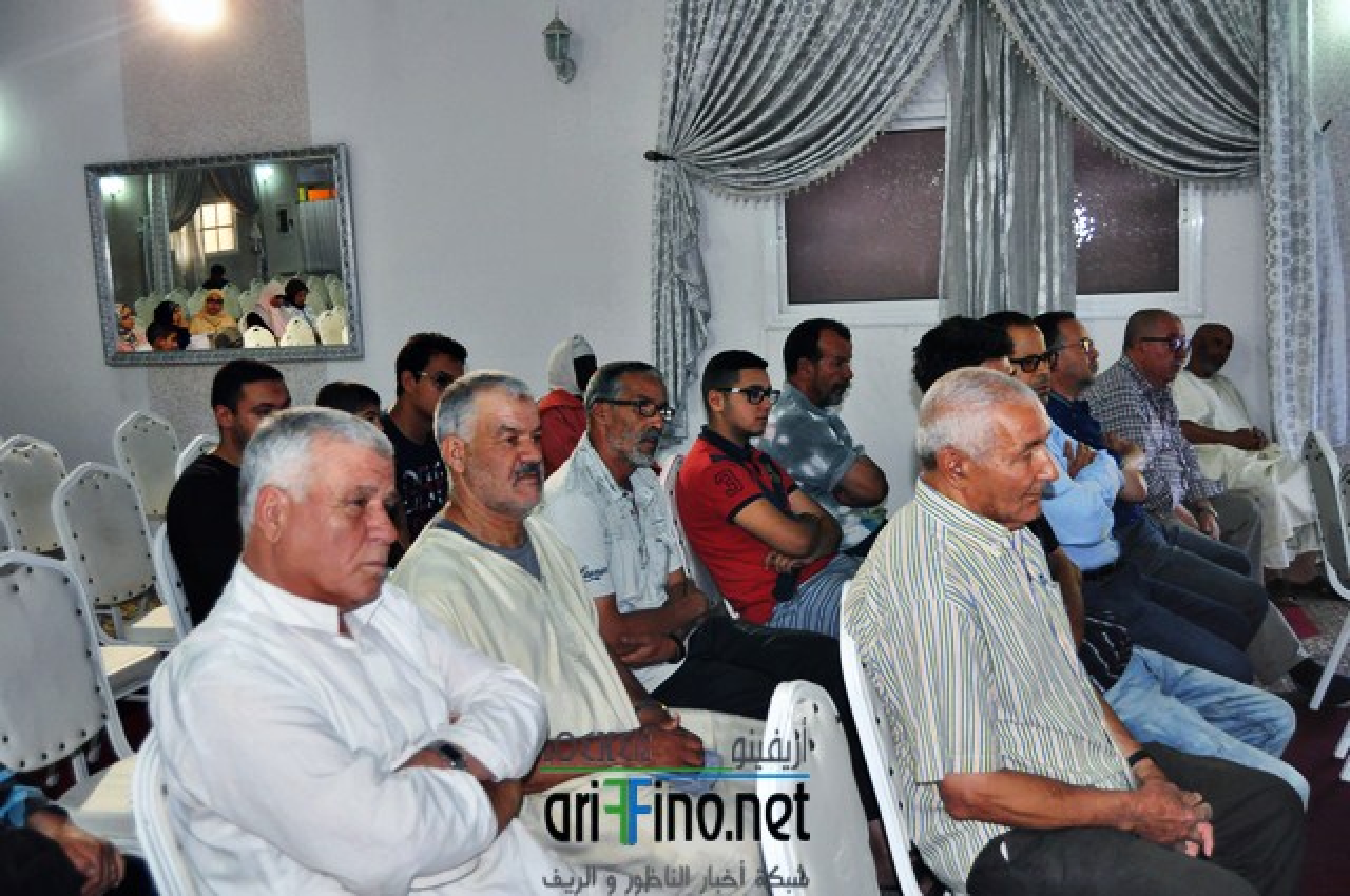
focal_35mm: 36
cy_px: 448
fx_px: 1348
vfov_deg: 36.8
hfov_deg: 53.2
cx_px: 675
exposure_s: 1/60
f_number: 3.8
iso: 800
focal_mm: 24
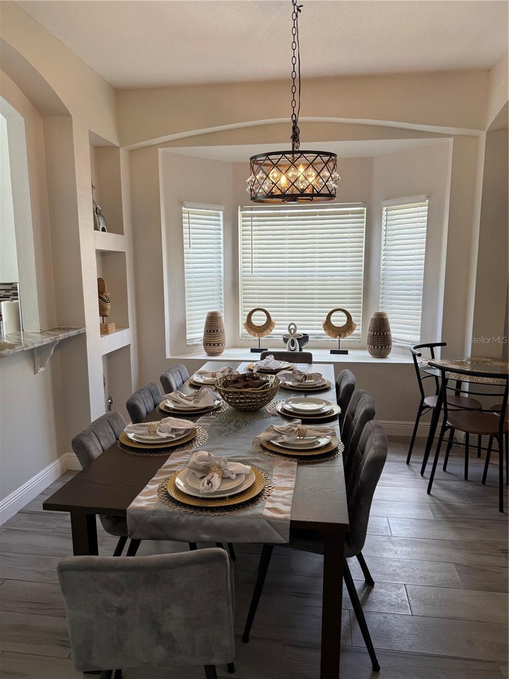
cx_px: 254
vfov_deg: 71.6
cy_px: 340
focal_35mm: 24
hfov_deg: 56.8
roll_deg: -0.7
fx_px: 471
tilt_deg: -8.3
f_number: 1.78
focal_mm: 6.76
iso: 100
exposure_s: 1/130
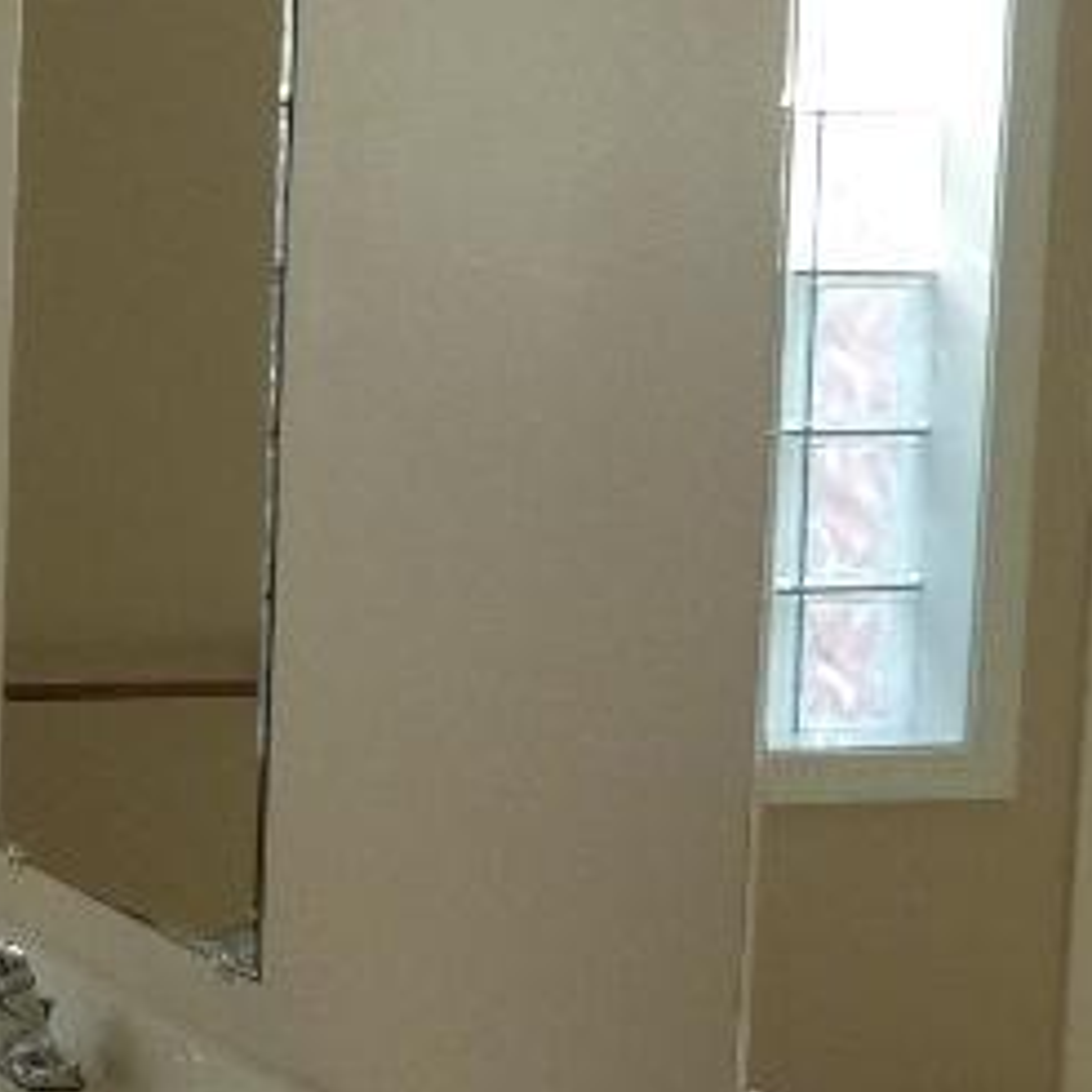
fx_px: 3284
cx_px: -311
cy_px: 741
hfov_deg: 17.7
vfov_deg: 18.8
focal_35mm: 92
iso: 80
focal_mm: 4.1
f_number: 3.3
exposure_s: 1/60
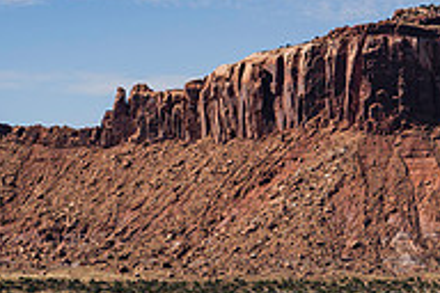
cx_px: 509
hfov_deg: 11.5
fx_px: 2151
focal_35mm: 176
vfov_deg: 7.6
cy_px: 459
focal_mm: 52
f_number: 7.1
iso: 160
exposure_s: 1/640
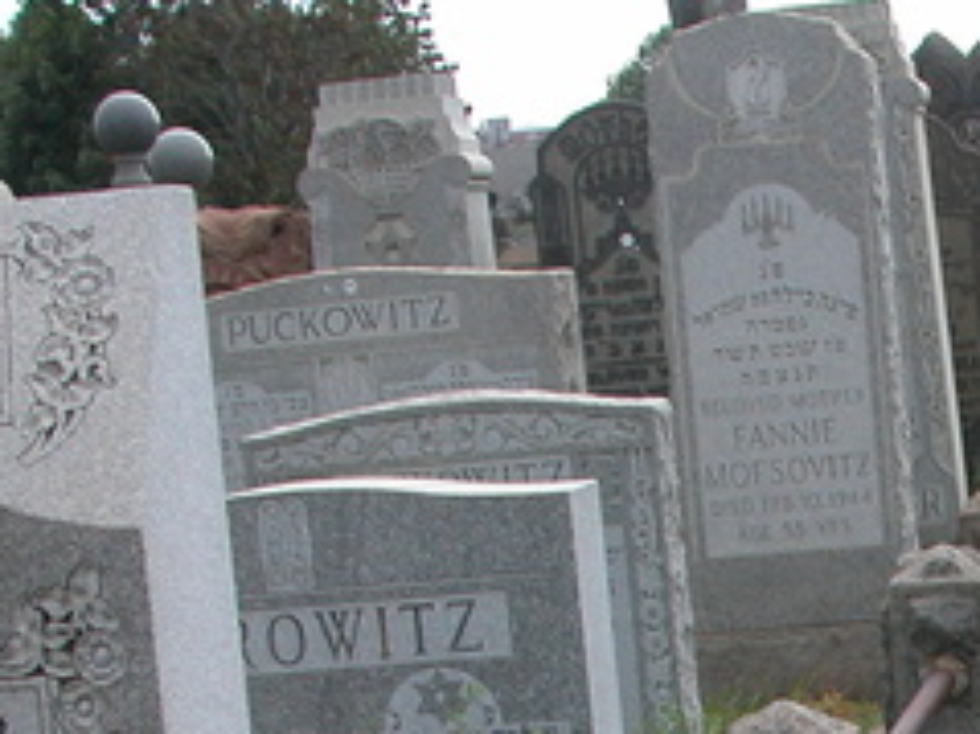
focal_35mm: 116
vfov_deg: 12.4
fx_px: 3282
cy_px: 919
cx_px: 1070
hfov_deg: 16.5
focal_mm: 8.9
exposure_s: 1/171
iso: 100
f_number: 4
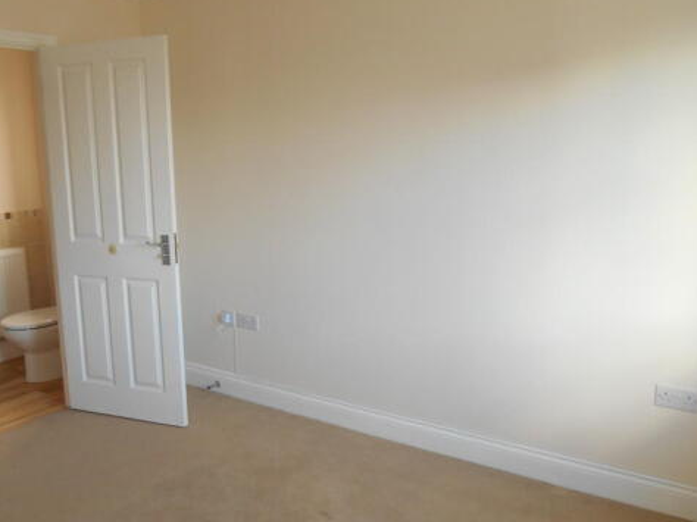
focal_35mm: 32
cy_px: 267
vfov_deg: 44.1
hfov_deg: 56.7
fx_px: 644
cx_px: 310
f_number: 3.4
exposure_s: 1/30
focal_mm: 4.7
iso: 180
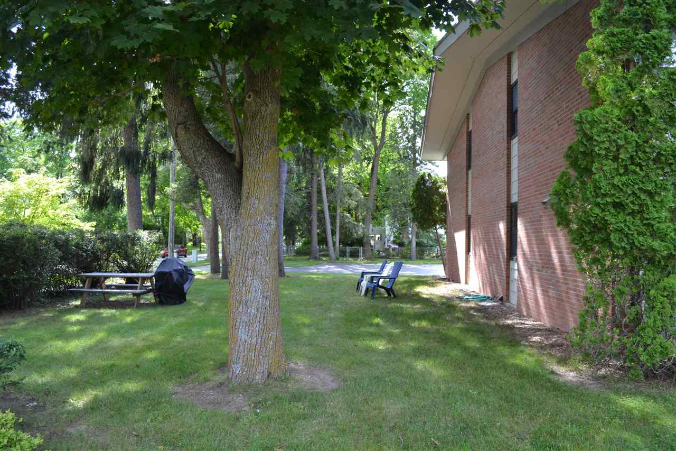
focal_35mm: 27
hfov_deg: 67.4
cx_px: 338
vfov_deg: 47.9
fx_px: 507
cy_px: 226
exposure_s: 1/125
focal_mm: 18
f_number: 5.6
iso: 250
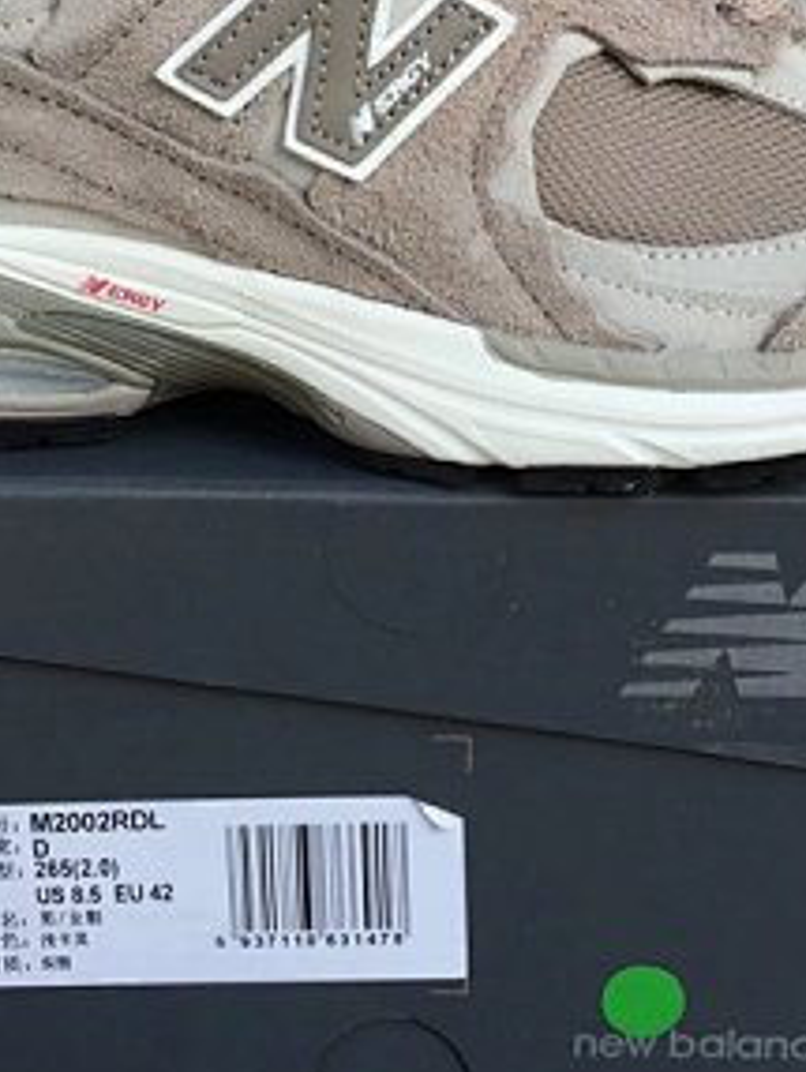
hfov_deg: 22.6
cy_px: 382
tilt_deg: -17.0
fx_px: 2015
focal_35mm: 65
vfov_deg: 29.6
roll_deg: +0.0
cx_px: 401
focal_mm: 3.3
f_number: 2.4
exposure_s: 1/440
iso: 25
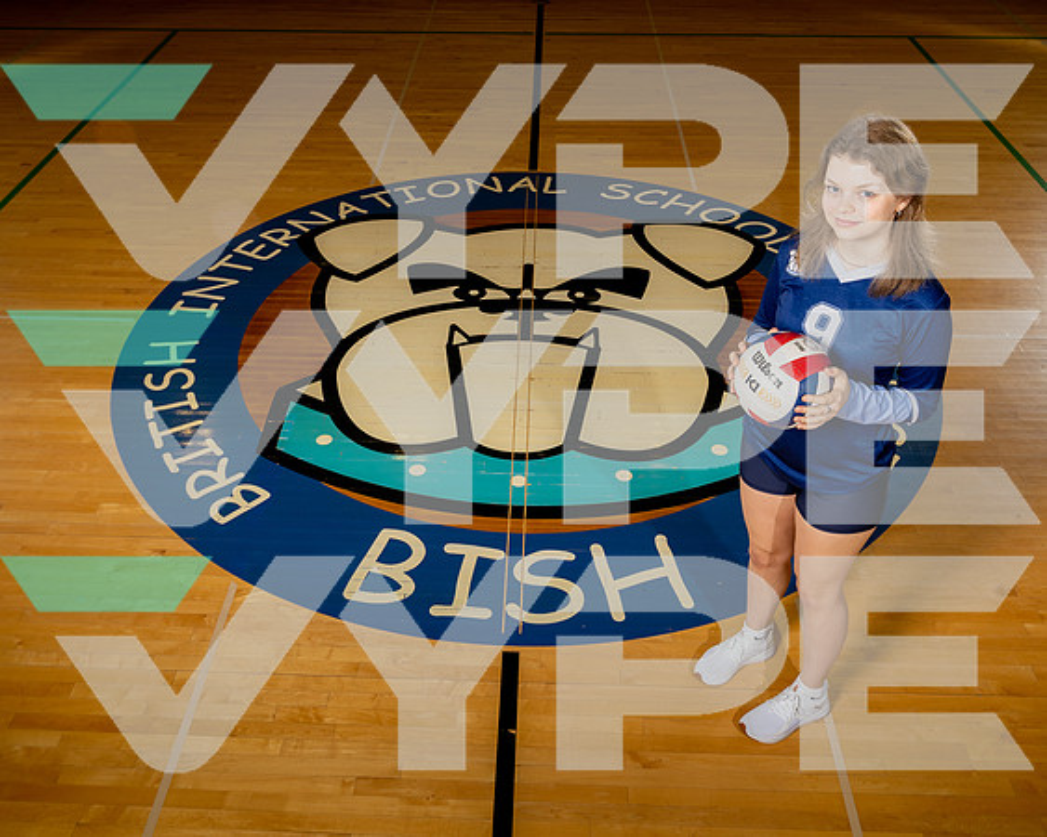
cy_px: 418
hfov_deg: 54.7
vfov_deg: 44.9
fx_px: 1012
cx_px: 508
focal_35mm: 33
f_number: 7.1
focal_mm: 29
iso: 400
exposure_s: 1/250
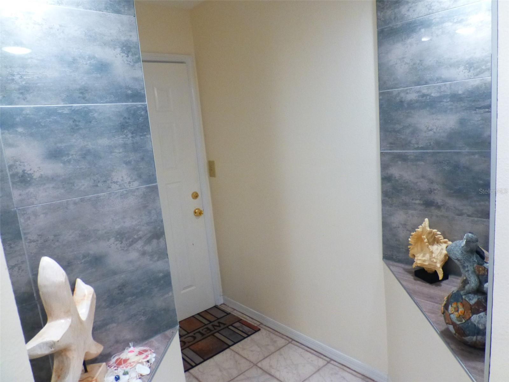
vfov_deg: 56.8
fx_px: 353
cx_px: 254
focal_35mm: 24
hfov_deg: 71.6
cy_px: 191
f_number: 3.3
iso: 400
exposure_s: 1/15
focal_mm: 4.3
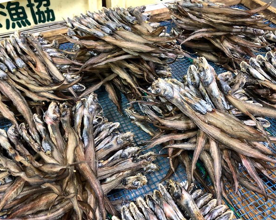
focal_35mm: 30
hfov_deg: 58.8
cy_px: 107
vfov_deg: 48.5
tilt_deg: -46.9
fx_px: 245
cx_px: 142
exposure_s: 1/11
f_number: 1.8
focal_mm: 4
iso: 100
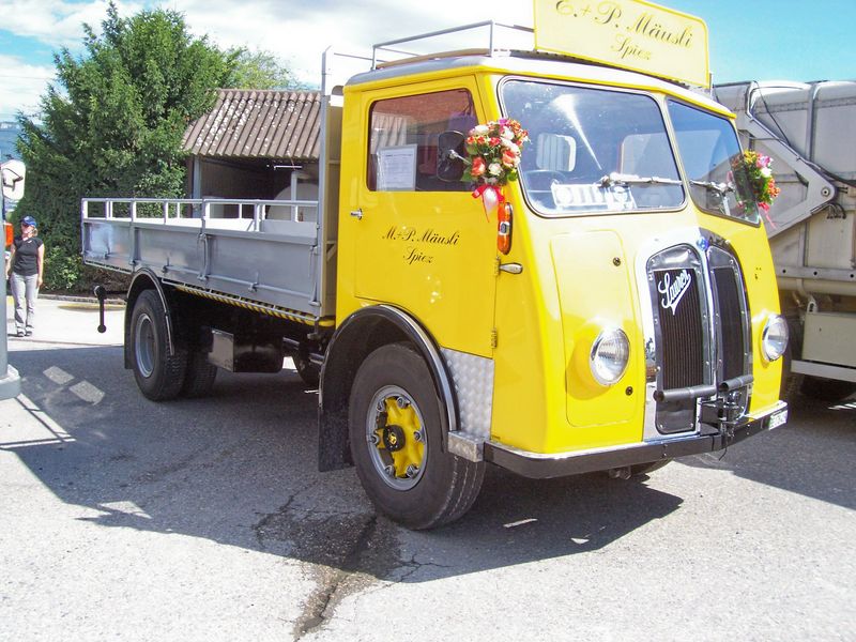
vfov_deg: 41.8
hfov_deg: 54.0
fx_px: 841
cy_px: 321
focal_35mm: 34
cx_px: 428
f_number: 5.1
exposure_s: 1/230
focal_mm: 5.6
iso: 80
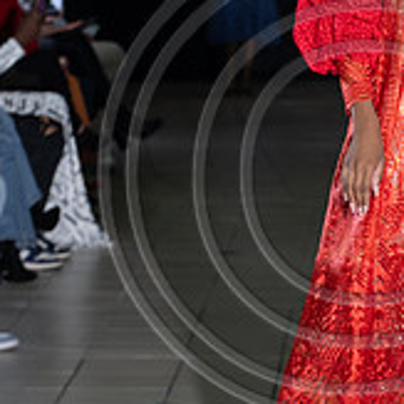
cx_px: 349
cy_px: 171
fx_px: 3261
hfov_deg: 7.1
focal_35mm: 247
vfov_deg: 7.1
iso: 1250
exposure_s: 1/160
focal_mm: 105
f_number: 5.6
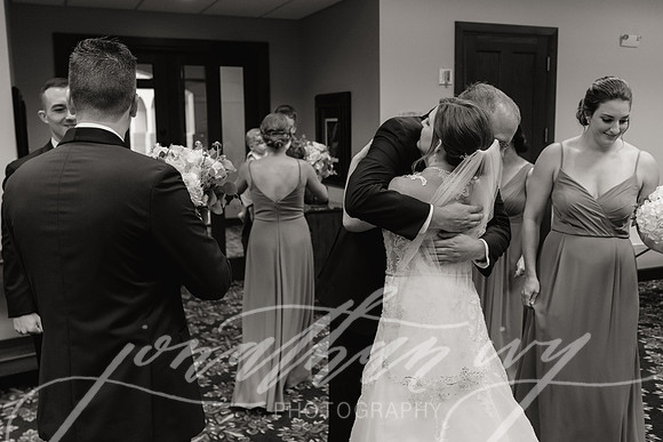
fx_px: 645
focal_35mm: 35
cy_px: 221
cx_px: 332
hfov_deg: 54.4
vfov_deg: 37.9
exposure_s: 1/160
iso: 1600
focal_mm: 35
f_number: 3.5
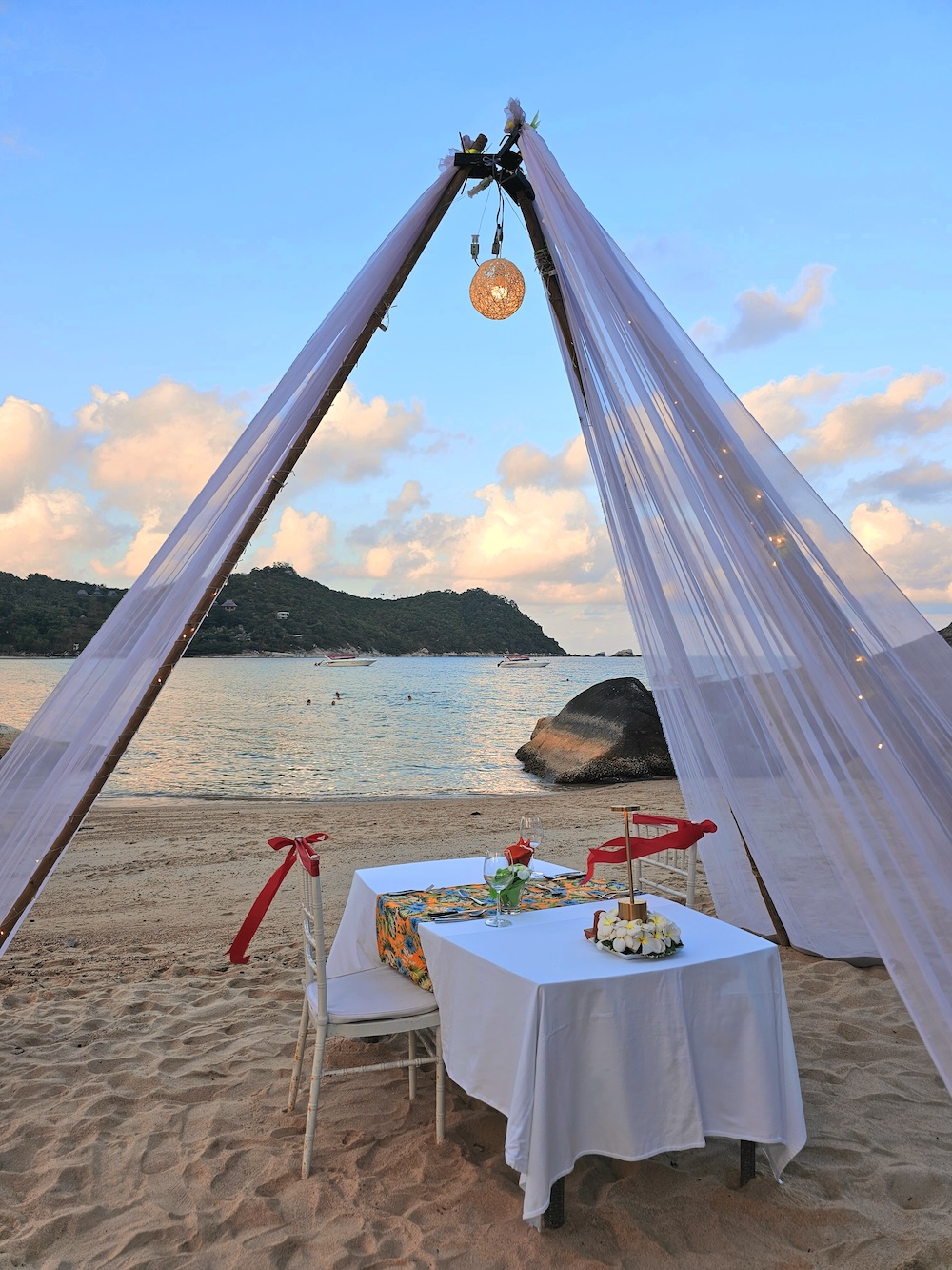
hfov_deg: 58.9
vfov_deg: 73.9
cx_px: 476
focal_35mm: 23
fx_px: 843
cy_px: 635
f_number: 1.7
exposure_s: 1/238
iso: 10
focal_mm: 6.3
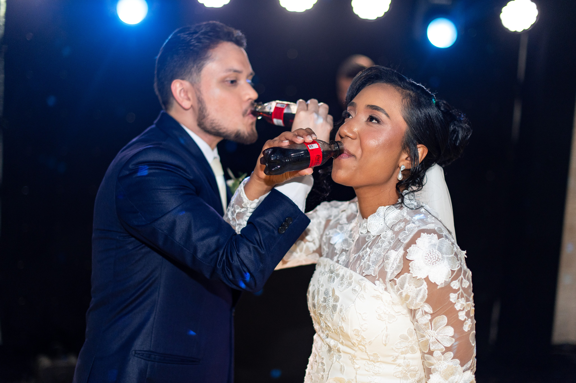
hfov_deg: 39.6
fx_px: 799
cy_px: 192
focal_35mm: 50
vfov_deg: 27.0
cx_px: 288
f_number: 1.8
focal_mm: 50
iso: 1000
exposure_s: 1/160
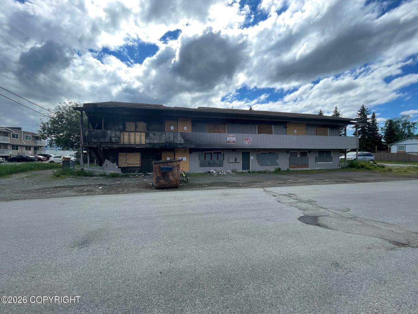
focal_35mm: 13
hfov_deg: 106.2
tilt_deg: +0.2
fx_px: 157
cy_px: 157
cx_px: 209
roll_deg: +1.0
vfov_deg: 89.9
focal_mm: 1.54
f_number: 2.4
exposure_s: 1/457
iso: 25
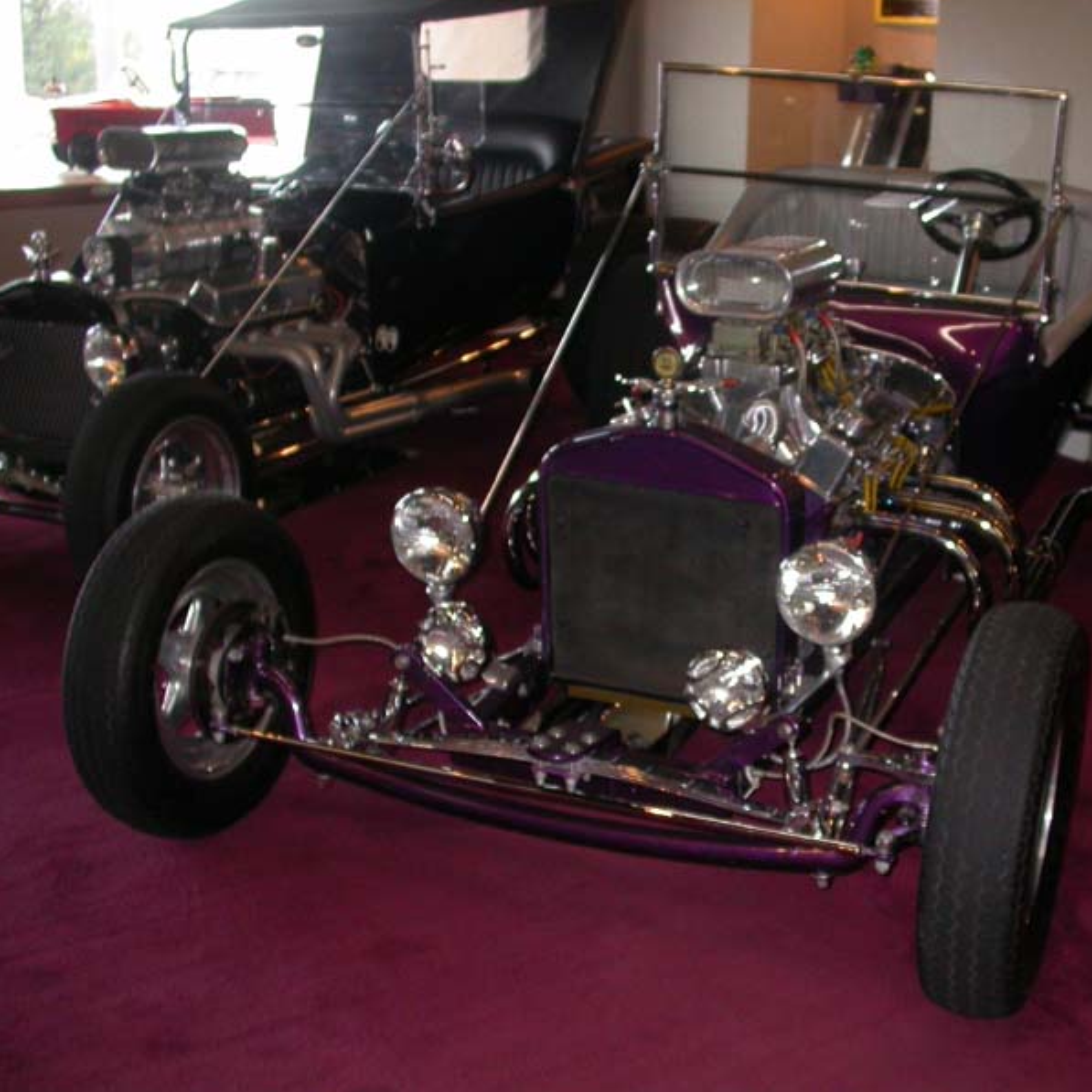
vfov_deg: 37.6
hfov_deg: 37.2
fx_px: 1606
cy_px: 547
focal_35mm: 45
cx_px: 717
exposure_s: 1/60
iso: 200
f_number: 2.6
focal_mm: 7.85
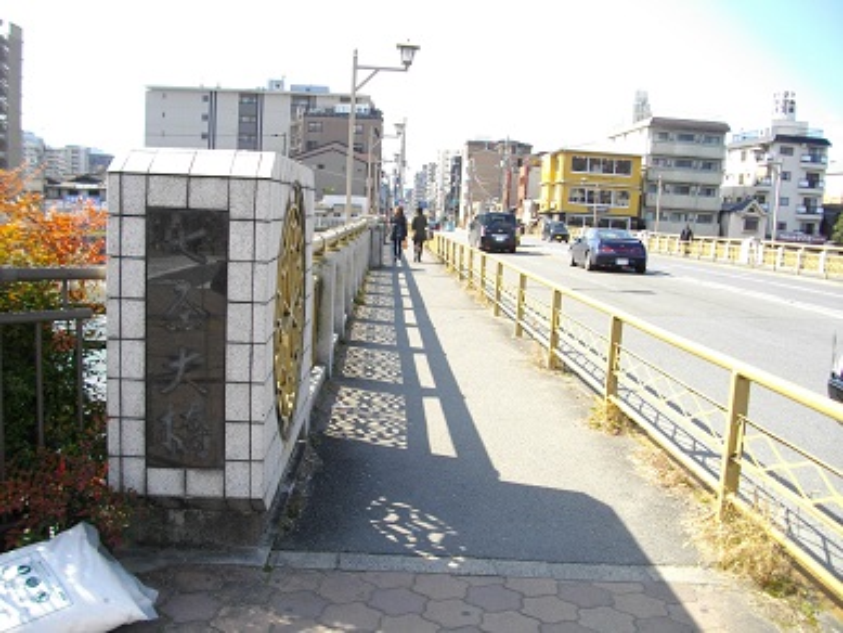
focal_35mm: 32
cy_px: 316
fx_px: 780
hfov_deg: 56.8
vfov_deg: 44.2
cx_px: 422
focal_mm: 5.7
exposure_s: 1/500
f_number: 2.9
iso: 100
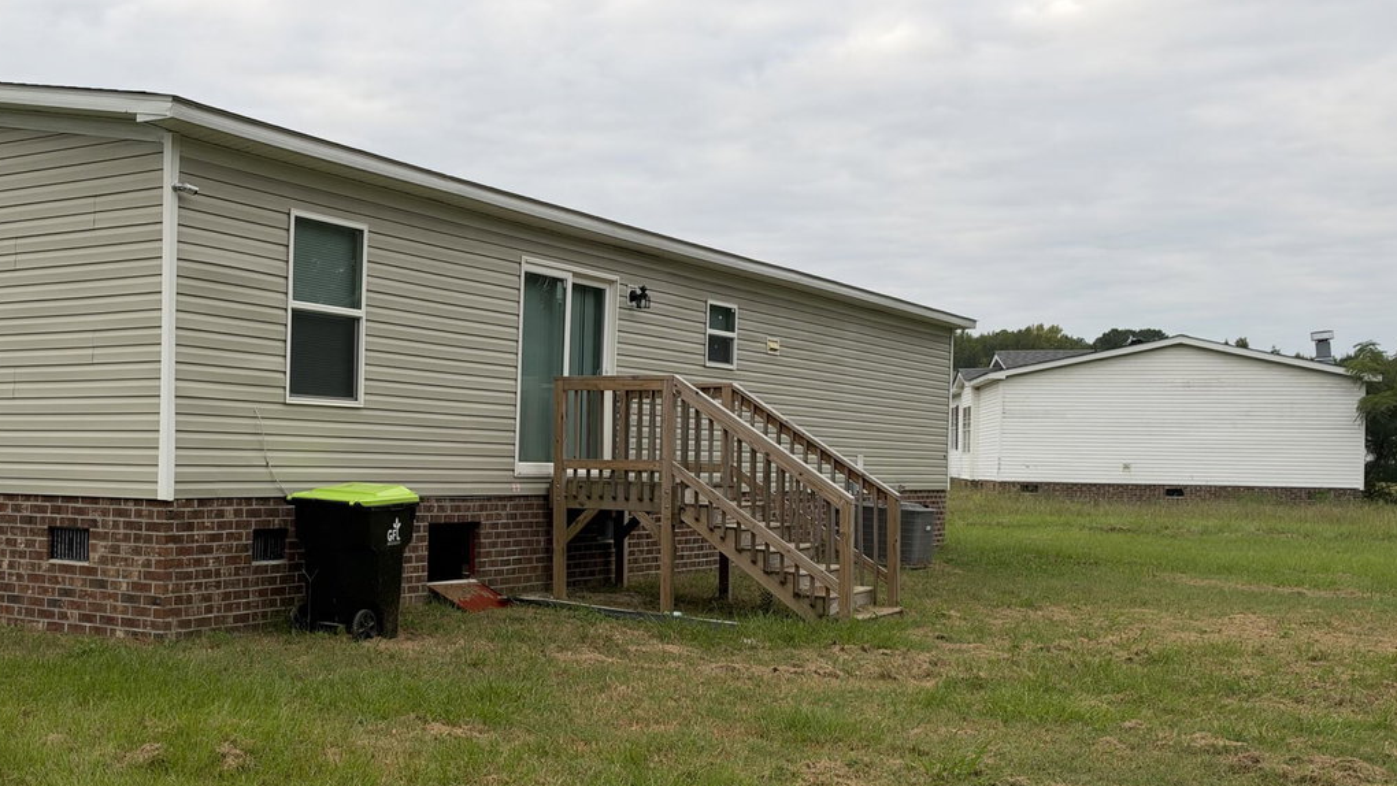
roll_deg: -1.1
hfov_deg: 47.1
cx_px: 308
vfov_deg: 29.0
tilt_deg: +0.7
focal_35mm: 41
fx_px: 1519
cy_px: 445
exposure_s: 1/570
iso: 64
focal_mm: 6.93
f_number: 1.8
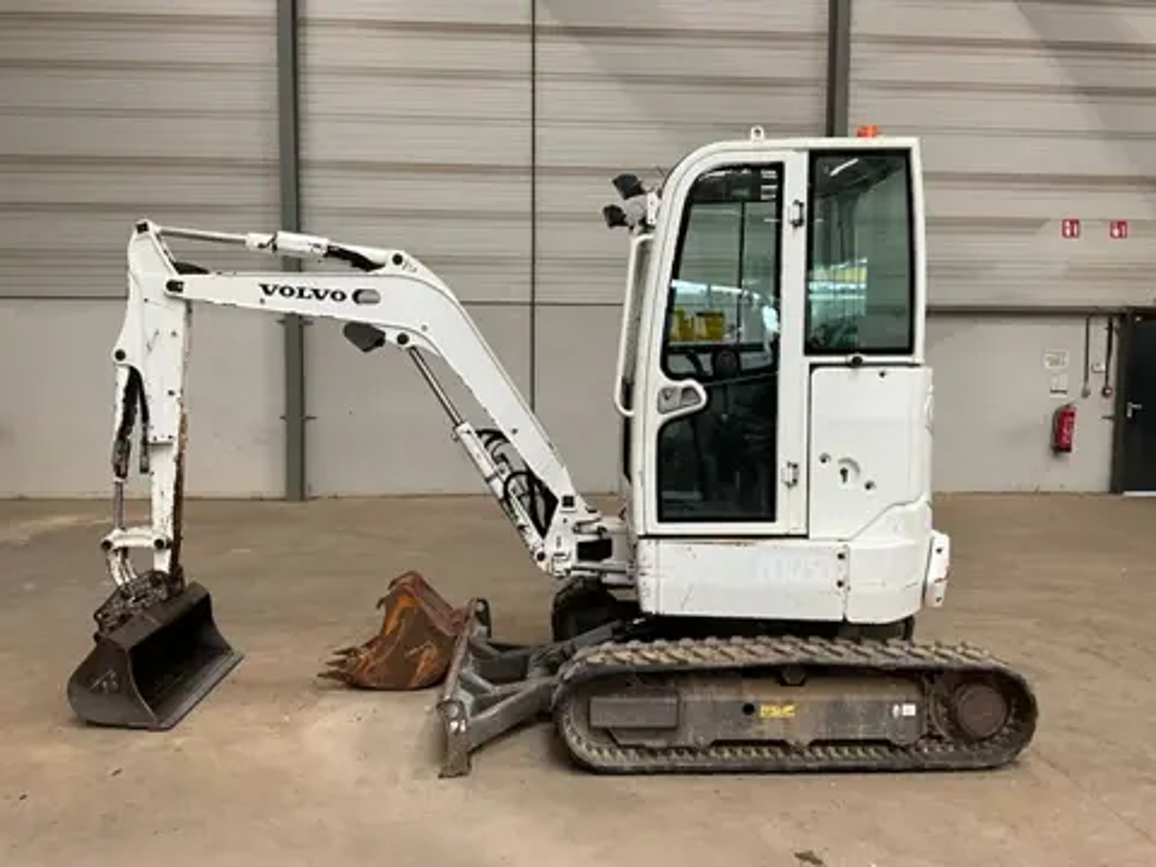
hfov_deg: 61.7
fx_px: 968
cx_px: 578
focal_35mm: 29
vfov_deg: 48.2
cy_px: 434
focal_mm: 3
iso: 80
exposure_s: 1/60
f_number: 1.8
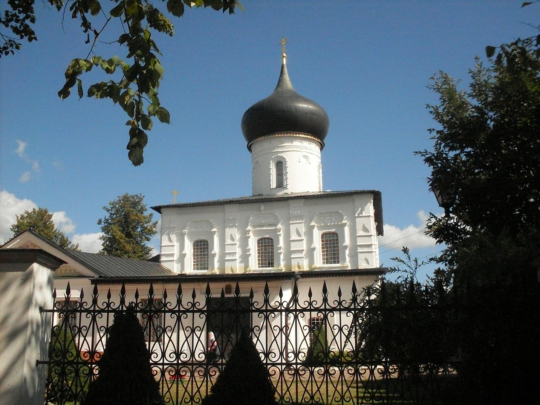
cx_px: 270
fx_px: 593
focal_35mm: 38
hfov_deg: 49.0
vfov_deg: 37.7
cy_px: 202
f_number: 8.4
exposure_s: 1/1500
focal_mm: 6.3
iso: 400
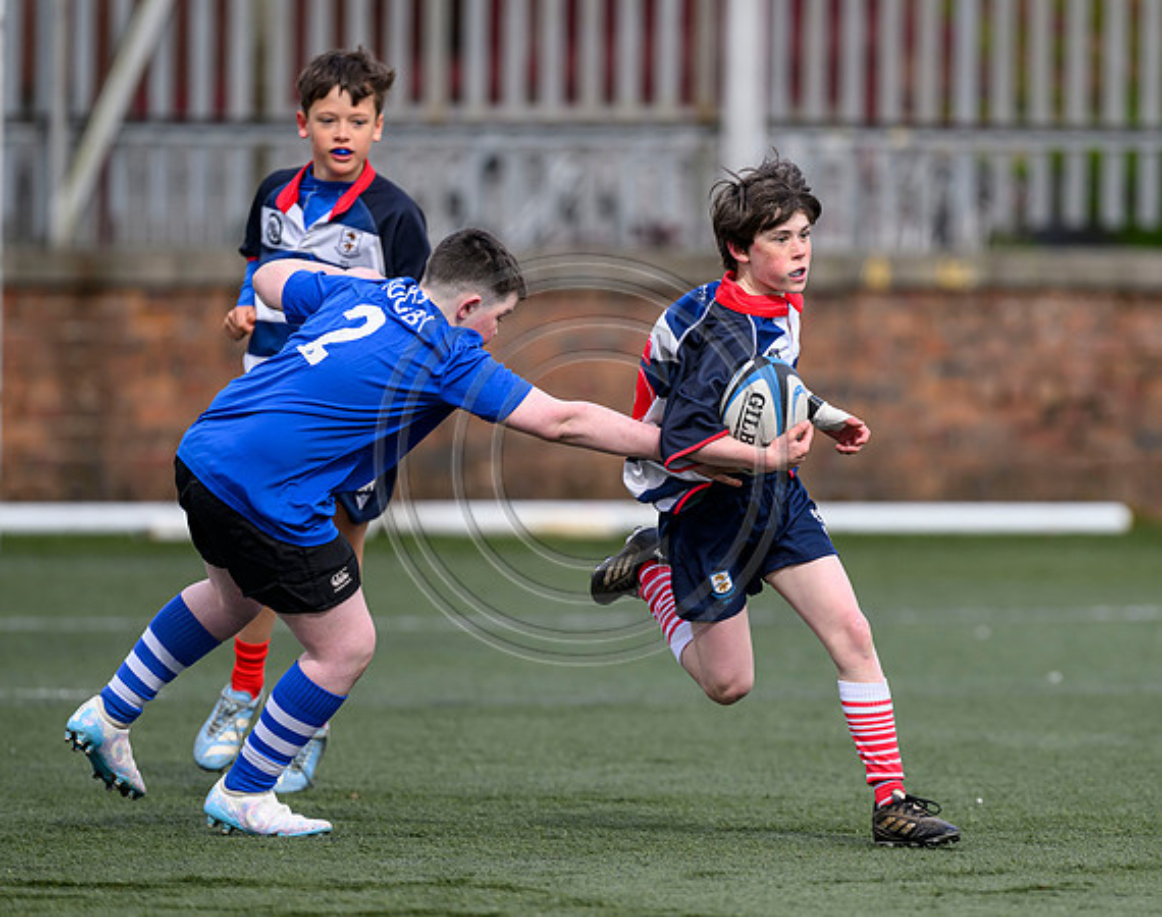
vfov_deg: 2.8
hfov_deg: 3.5
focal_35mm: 557
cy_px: 469
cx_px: 745
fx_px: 19064
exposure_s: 1/2000
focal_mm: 400
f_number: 3.5
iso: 500
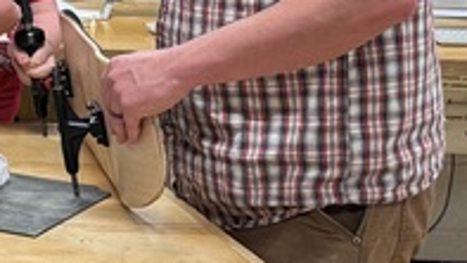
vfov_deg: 8.9
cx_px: -299
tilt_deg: -8.6
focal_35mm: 136
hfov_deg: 14.4
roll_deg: -1.5
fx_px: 1685
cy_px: 33
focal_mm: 6.76
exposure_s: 1/60
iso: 250
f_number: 1.78
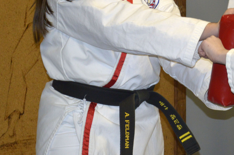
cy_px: 60
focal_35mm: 174
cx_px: 217
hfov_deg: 11.7
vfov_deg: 7.9
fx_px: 1130
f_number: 5.3
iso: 720
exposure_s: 1/60
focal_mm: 46
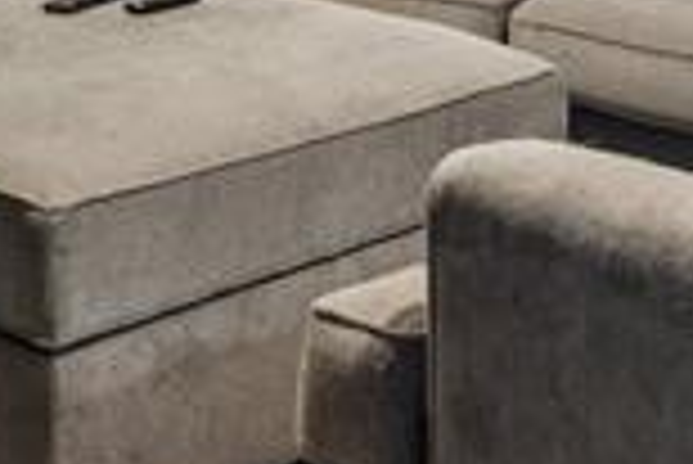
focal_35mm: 106
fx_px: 2042
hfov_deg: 19.2
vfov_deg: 11.6
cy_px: -473
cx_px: 439
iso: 200
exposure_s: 1/2
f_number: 8
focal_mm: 16
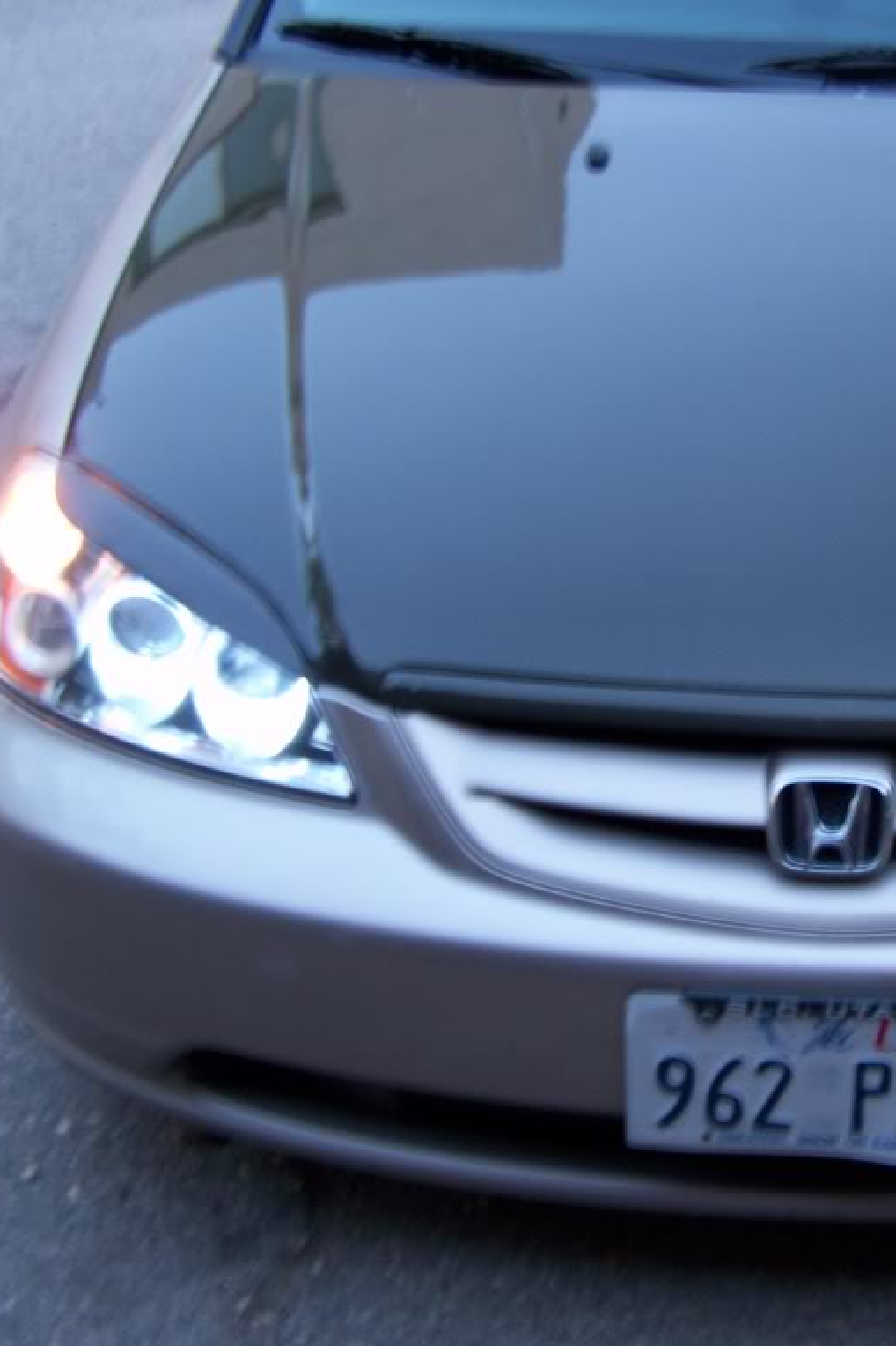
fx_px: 1979
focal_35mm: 53
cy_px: 671
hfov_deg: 24.7
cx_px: 826
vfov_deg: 37.5
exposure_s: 1/2
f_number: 2.8
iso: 64
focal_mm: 6.3
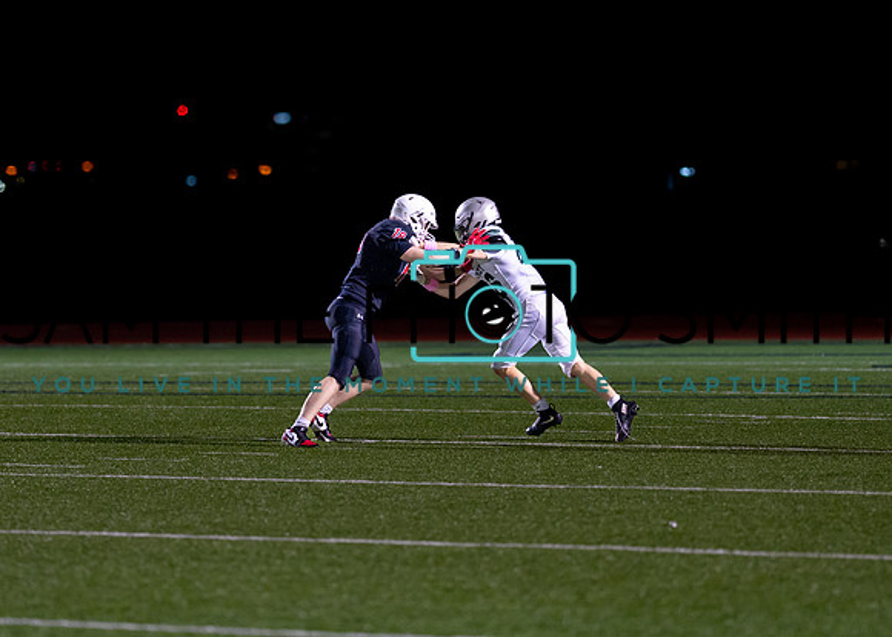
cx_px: 348
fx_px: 5854
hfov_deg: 8.7
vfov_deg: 6.2
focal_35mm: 231
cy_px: 215
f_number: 1.8
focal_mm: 135
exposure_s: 1/1000
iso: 1250
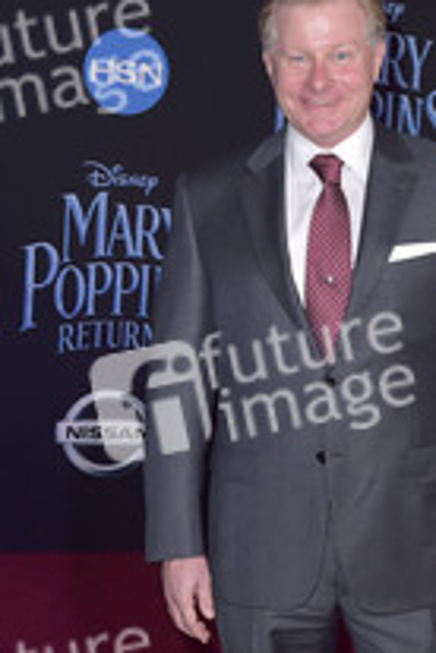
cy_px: 546
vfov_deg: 23.0
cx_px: 346
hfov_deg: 15.6
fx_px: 1580
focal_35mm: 87
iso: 400
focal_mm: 45
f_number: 6.3
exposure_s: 1/250
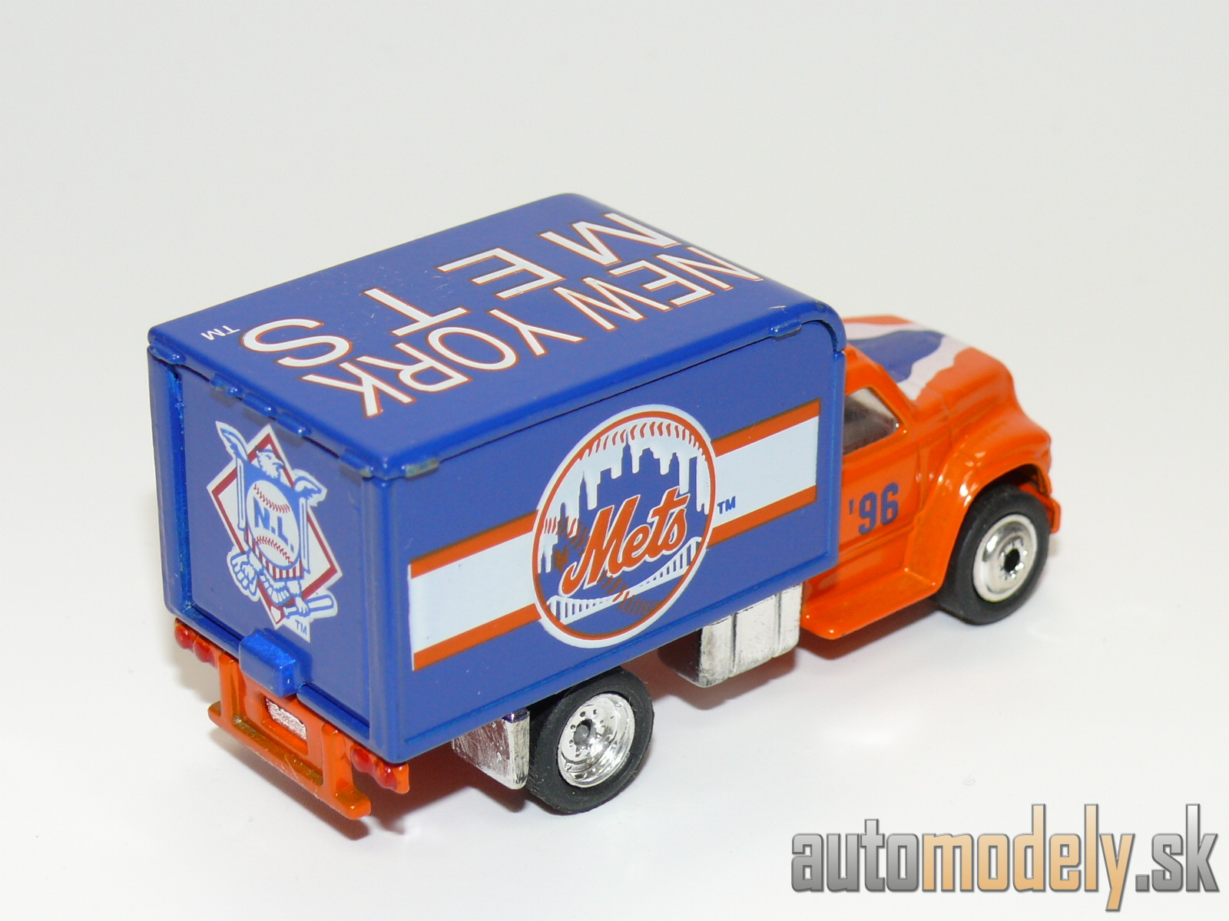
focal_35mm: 89
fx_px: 3160
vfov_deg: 16.6
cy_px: 460
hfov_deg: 22.0
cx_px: 614
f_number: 4
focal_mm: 12.4
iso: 100
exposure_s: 1/30
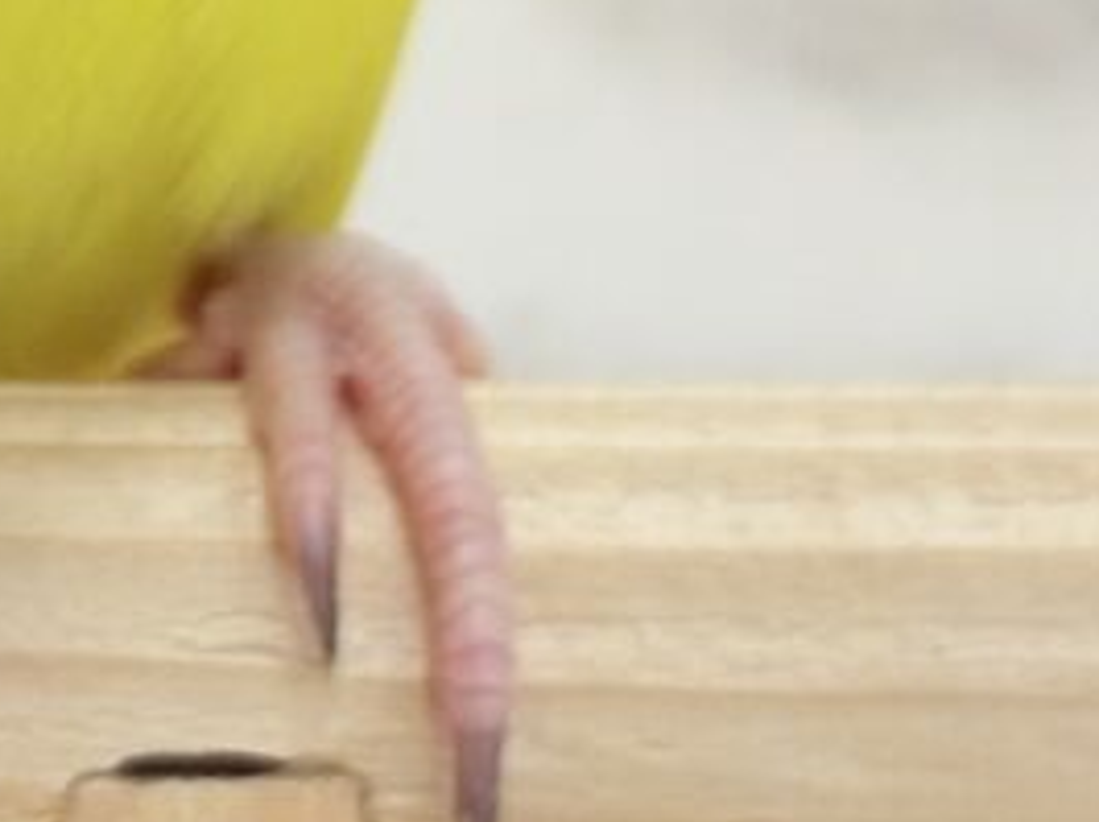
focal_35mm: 235
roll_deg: +0.6
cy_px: -1000
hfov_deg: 8.4
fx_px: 7454
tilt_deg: +1.8
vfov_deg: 6.1
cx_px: -165
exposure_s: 1/50
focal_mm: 5.96
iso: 32
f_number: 1.6
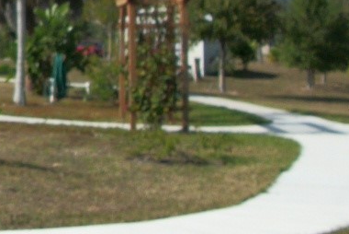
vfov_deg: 12.1
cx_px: -146
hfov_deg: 16.8
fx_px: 1087
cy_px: -17
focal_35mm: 112
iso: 80
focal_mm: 5.7
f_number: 8.8
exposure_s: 1/250
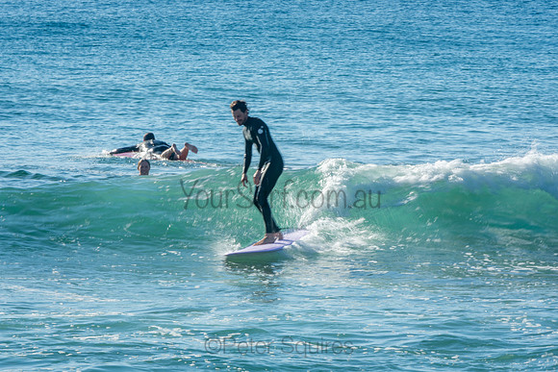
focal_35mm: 465
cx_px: 279
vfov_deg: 3.0
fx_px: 7209
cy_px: 186
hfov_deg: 4.4
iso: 100
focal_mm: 310
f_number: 25
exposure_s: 1/30
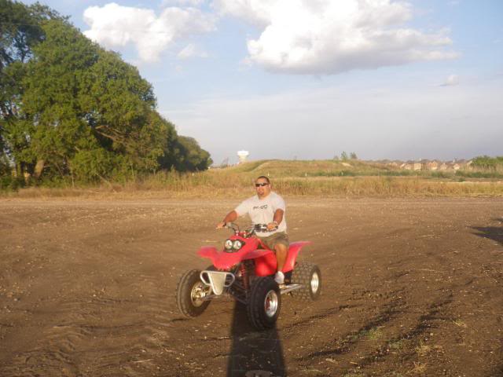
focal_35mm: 35
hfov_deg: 52.6
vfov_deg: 40.7
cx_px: 252
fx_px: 509
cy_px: 188
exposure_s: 1/320
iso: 64
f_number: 3.8
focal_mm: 6.2
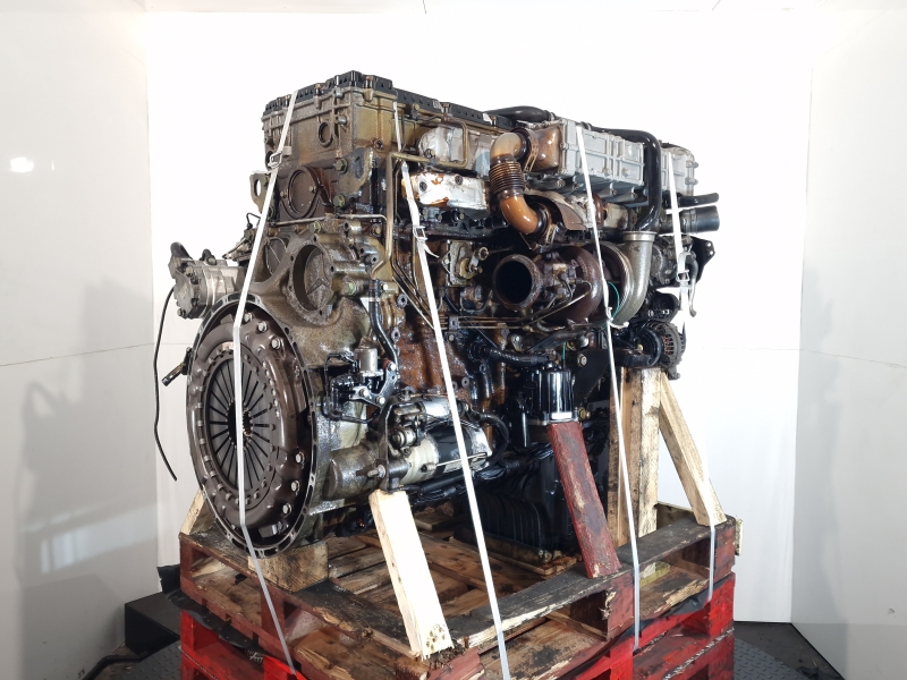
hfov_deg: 73.9
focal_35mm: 23
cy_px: 340
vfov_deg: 58.9
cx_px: 454
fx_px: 603
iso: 125
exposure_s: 1/50
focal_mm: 6.4
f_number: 1.8
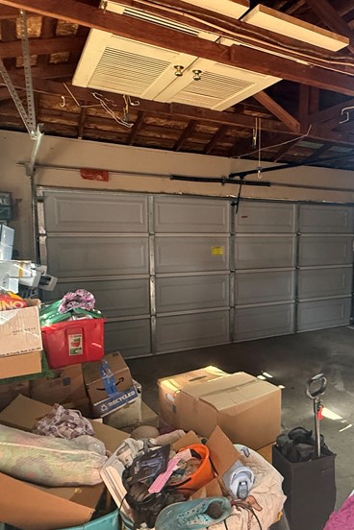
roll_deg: -1.4
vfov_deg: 67.3
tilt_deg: -7.5
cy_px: 277
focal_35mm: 27
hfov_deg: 46.4
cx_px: 262
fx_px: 398
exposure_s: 1/60
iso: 500
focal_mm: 2.22
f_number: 2.2
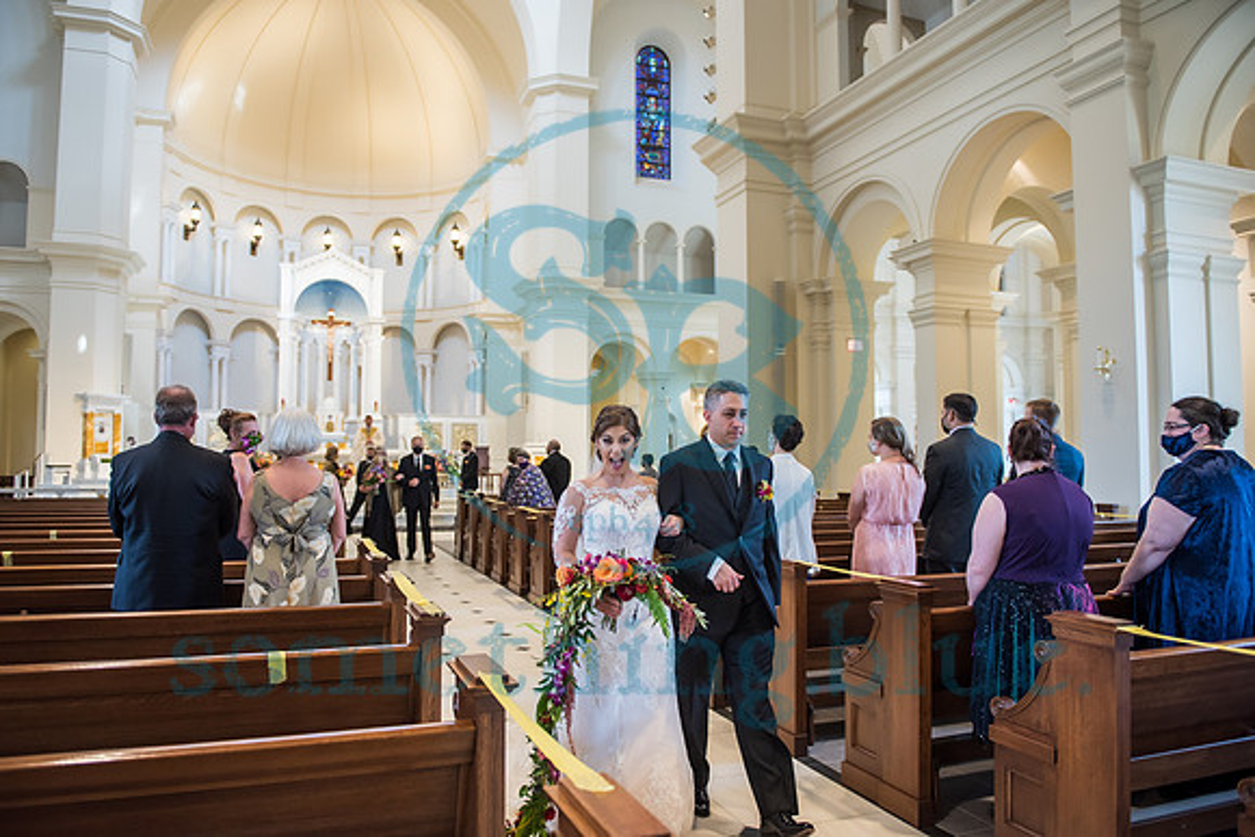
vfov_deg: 51.1
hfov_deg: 71.2
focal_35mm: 25
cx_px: 611
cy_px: 418
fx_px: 876
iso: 1000
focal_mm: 24
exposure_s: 1/200
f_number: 2.8
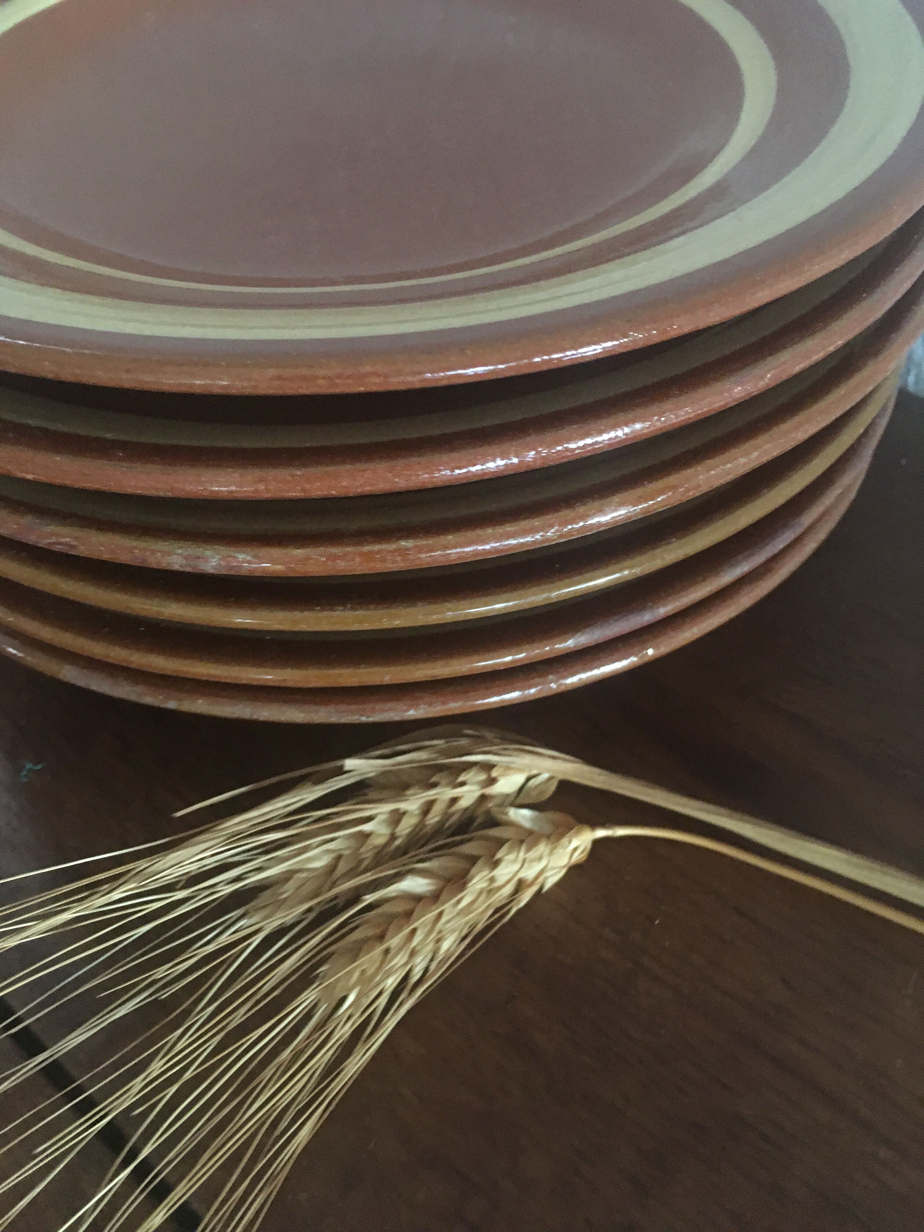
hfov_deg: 48.2
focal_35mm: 29
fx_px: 1032
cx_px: 462
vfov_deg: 61.7
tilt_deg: -51.1
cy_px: 616
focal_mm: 4.15
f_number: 2.2
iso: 500
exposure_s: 1/17
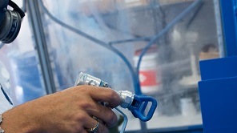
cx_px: 124
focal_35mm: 68
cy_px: 98
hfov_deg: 31.0
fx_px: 427
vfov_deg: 17.6
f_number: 2.8
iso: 200
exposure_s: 1/50
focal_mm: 16
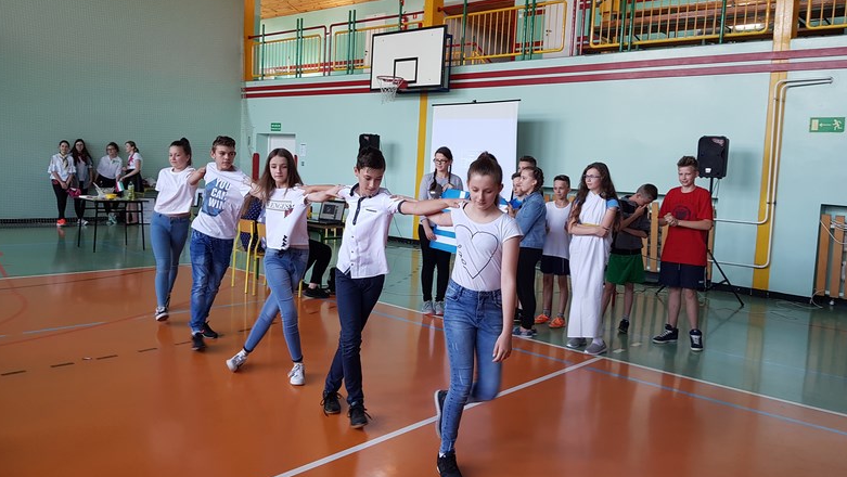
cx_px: 422
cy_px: 222
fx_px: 652
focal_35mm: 29
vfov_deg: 40.2
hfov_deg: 66.0
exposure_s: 1/60
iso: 80
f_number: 1.7
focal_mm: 4.2
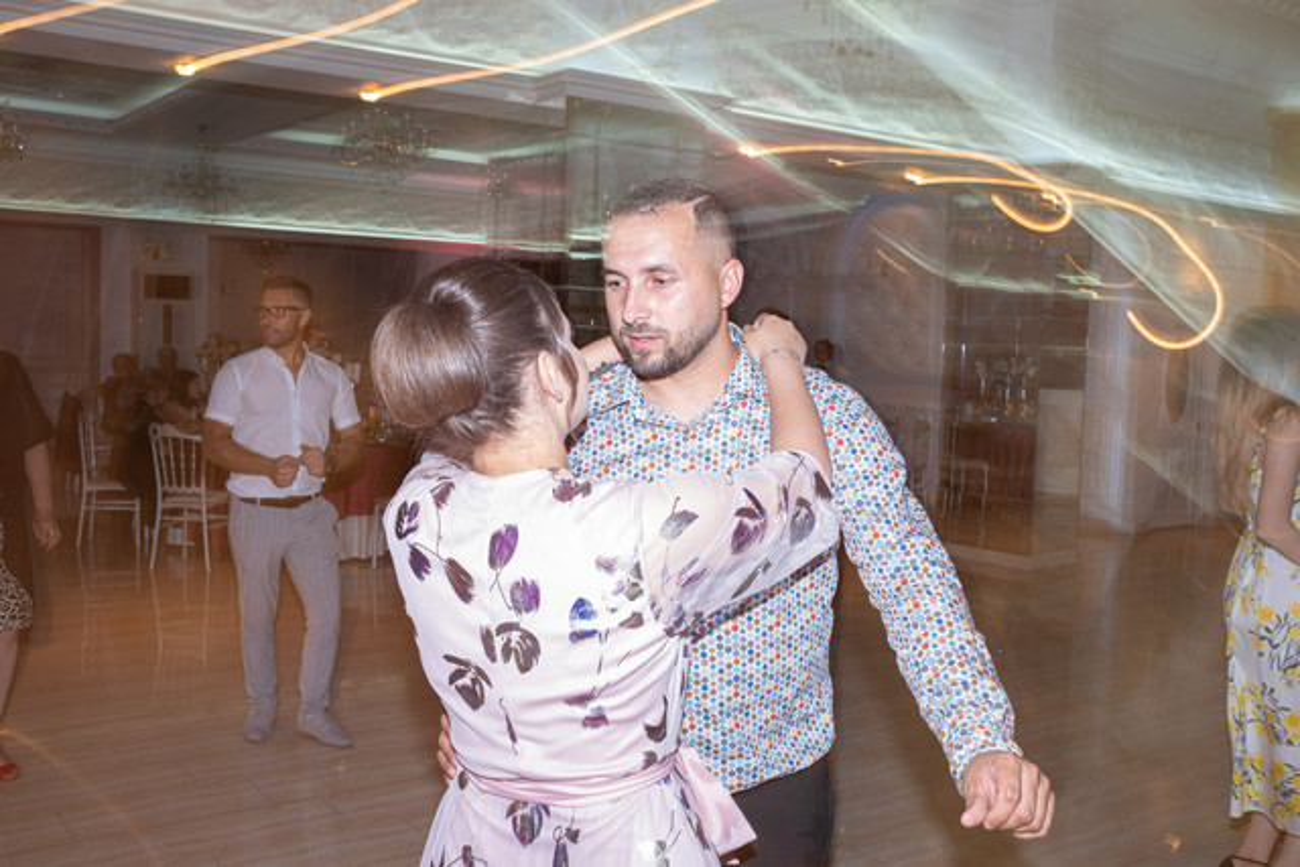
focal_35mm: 35
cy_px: 434
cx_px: 650
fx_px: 1264
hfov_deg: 54.4
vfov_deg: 37.9
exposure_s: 1/2
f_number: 7.1
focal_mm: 23
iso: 200
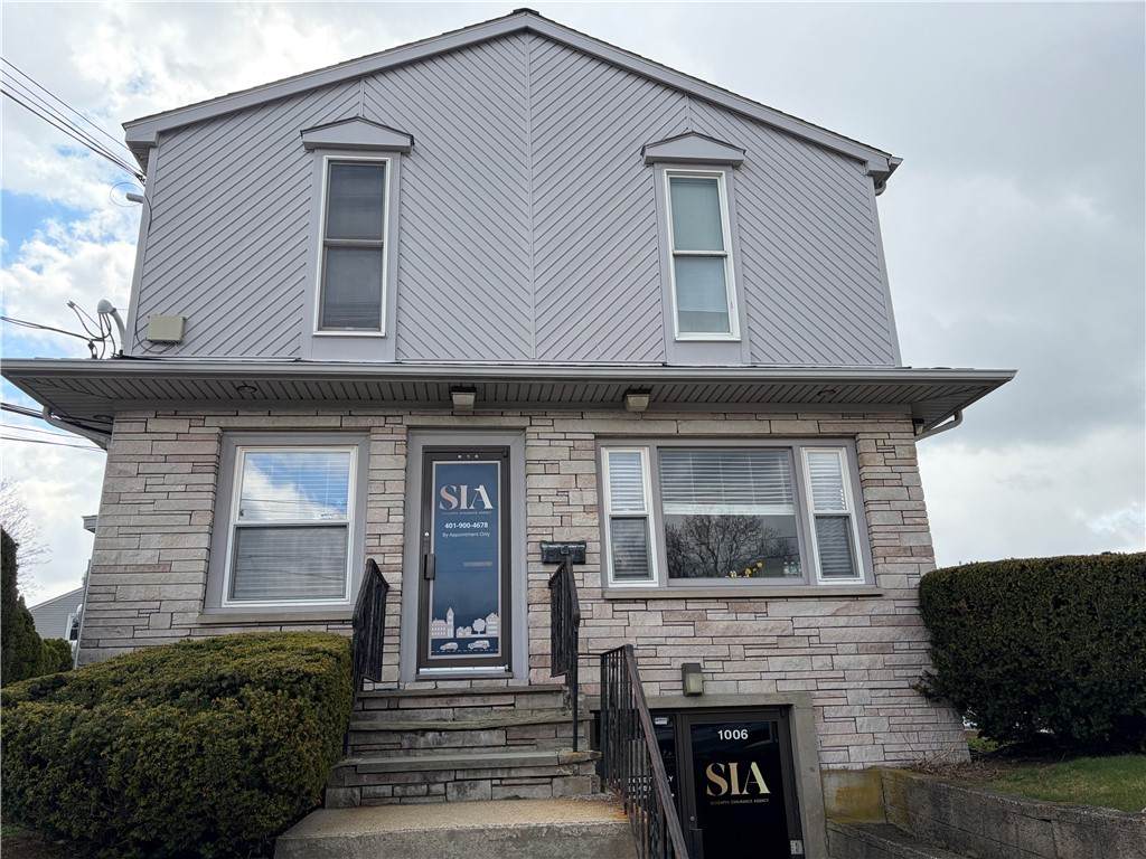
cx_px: 573
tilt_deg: +18.6
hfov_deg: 67.3
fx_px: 861
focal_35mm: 26
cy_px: 430
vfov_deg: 53.1
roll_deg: +3.0
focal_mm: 5.96
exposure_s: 1/1393
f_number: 1.6
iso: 64
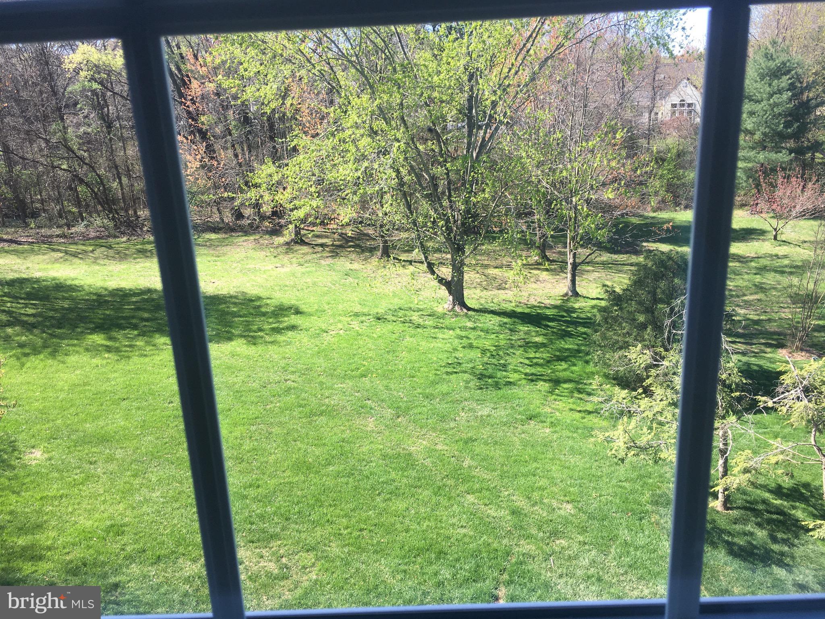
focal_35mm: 29
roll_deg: +3.9
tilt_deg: -16.9
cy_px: 310
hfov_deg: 61.7
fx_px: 691
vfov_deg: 48.2
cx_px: 412
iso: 25
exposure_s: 1/291
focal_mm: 4.15
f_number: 2.2
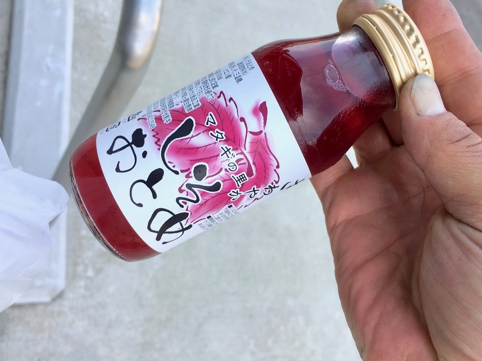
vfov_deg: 41.8
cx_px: 256
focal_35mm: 34
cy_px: 173
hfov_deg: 53.9
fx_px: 473
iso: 25
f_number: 2.2
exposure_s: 1/416
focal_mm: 4.15
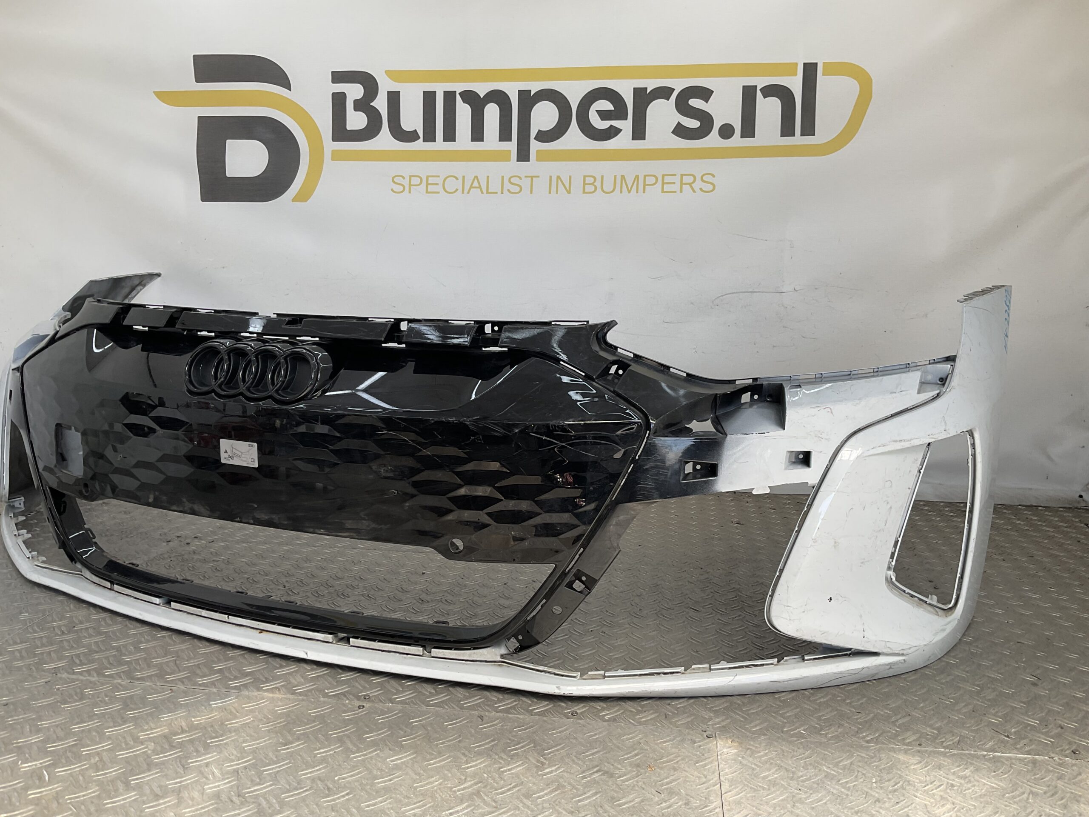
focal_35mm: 29
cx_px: 544
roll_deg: -2.6
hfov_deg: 61.7
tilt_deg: -6.1
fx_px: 912
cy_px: 408
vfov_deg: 48.2
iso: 16
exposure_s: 1/274
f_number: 1.8
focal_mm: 3
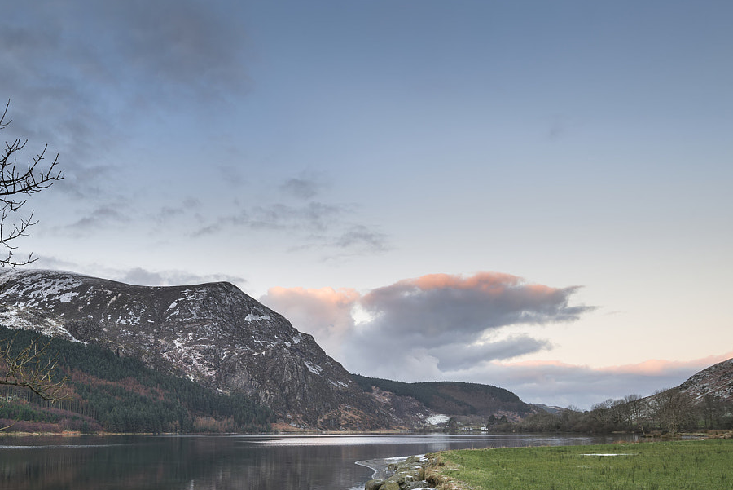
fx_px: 652
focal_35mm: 32
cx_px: 217
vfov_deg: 40.2
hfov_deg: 56.8
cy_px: 355
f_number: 16
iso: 100
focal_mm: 18
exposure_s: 1/5
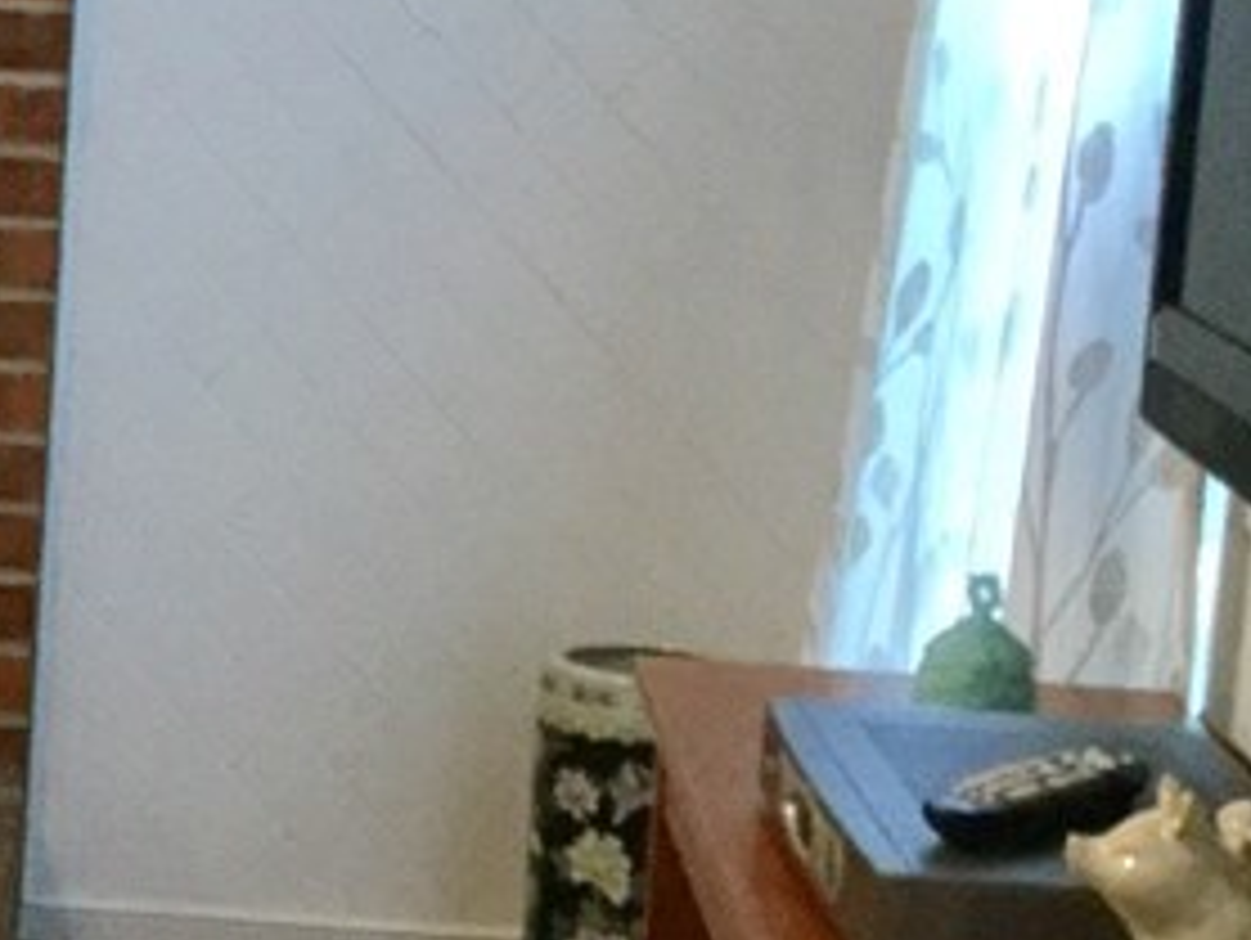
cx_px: -279
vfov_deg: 13.0
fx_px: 4123
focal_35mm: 114
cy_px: 445
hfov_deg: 16.5
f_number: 2.4
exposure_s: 1/24
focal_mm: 3.3
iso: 200
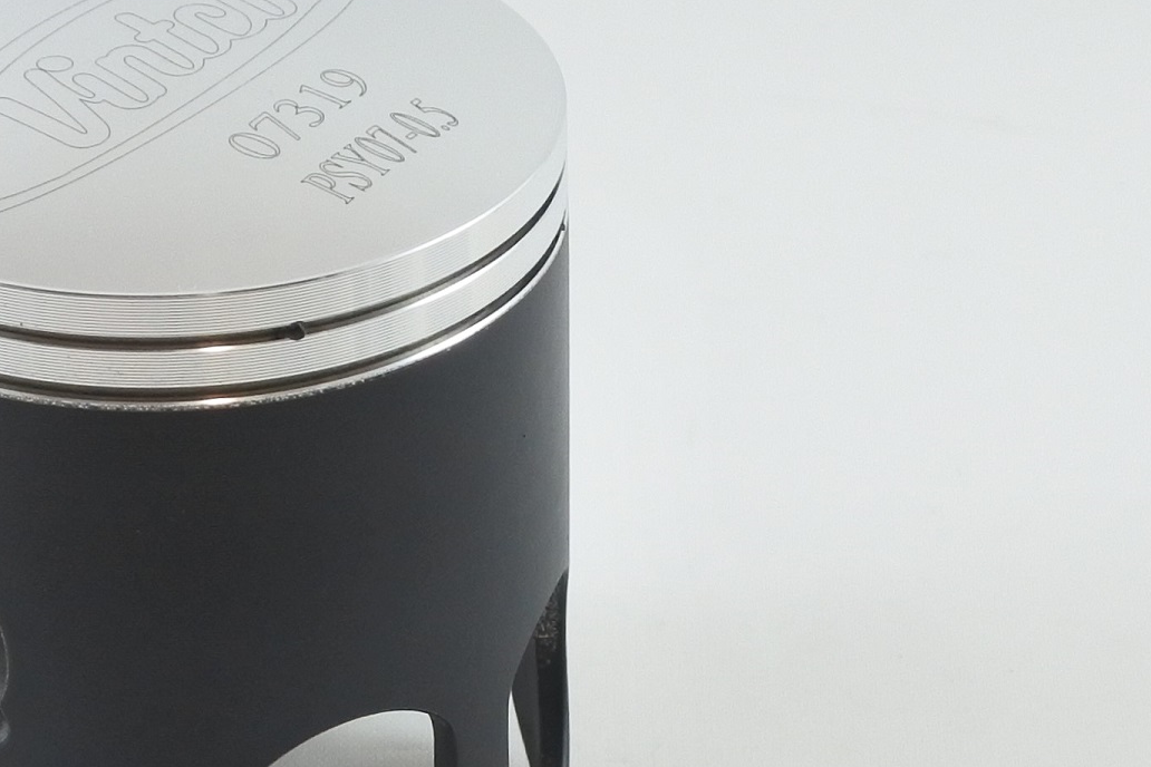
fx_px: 3133
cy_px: 454
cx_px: 174
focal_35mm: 98
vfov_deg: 14.0
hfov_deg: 20.5
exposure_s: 1/125
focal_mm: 18
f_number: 4.5
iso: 450
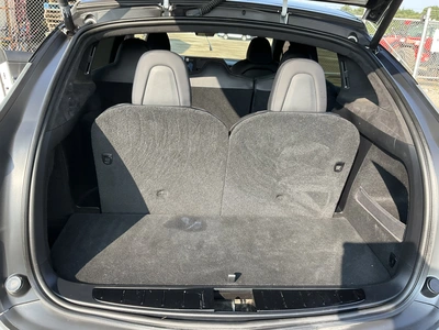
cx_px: 220
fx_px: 368
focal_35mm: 29
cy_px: 165
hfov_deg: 61.7
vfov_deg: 48.2
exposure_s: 1/140
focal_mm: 3
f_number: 1.8
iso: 16
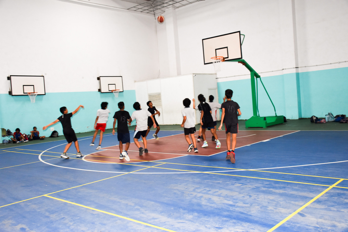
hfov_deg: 55.1
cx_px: 174
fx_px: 333
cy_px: 116
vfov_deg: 38.4
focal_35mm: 34
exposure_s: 1/80
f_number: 4.5
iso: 800
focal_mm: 23
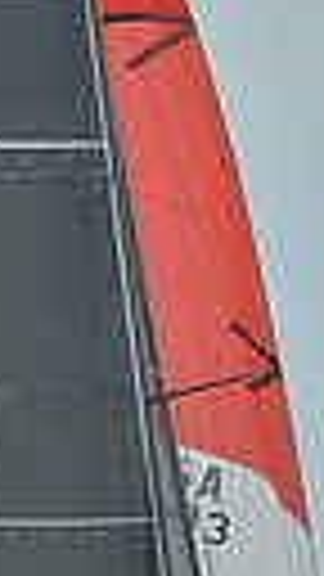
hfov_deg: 1.1
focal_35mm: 1139
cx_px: 187
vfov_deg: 1.9
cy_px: 778
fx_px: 17396
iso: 280
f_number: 10
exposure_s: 1/800
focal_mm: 240
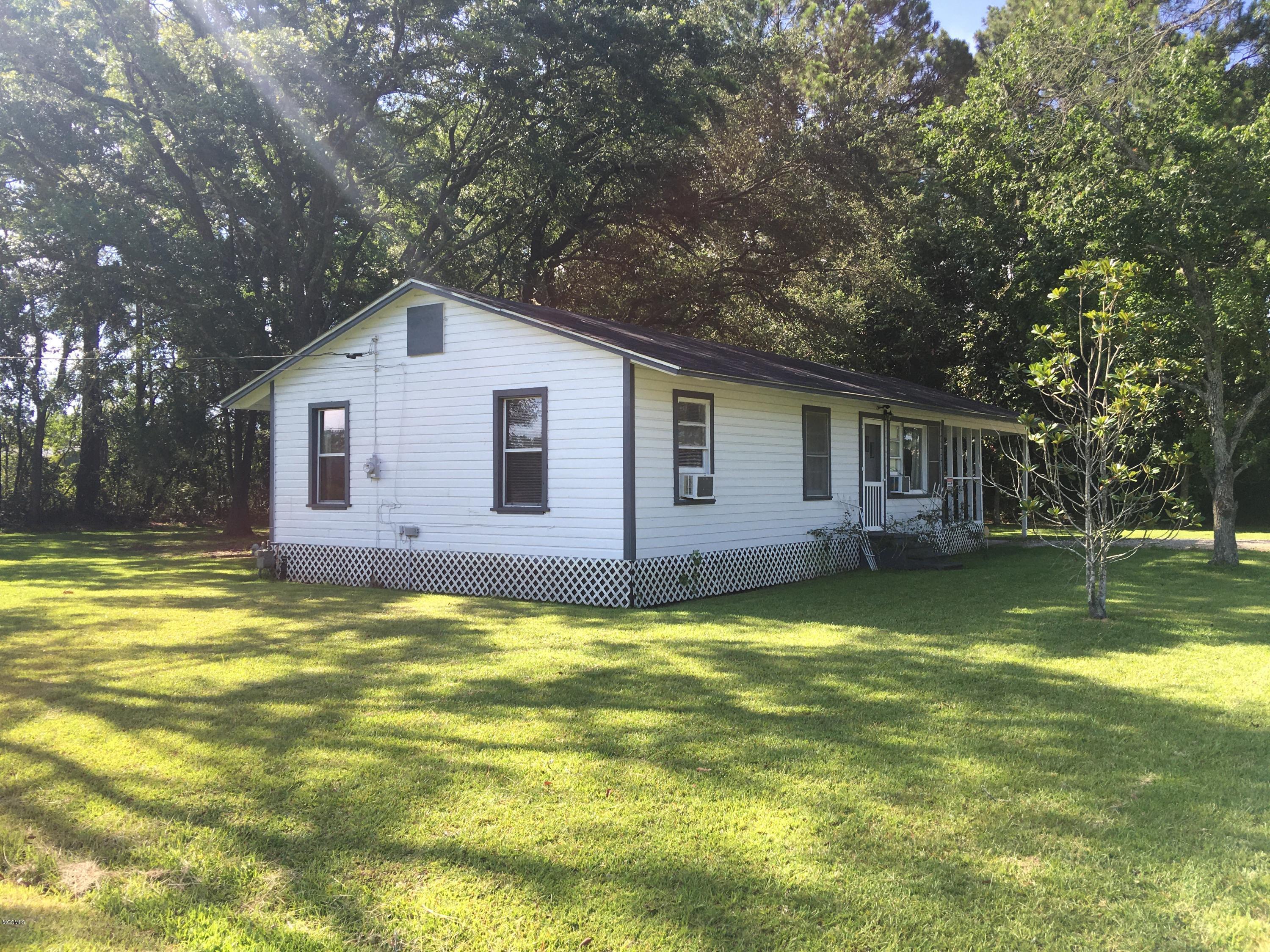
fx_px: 1064
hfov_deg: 61.7
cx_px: 635
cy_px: 476
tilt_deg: +1.7
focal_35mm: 29
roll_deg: +0.1
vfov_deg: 48.2
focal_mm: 4.15
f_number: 2.2
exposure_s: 1/549
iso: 25
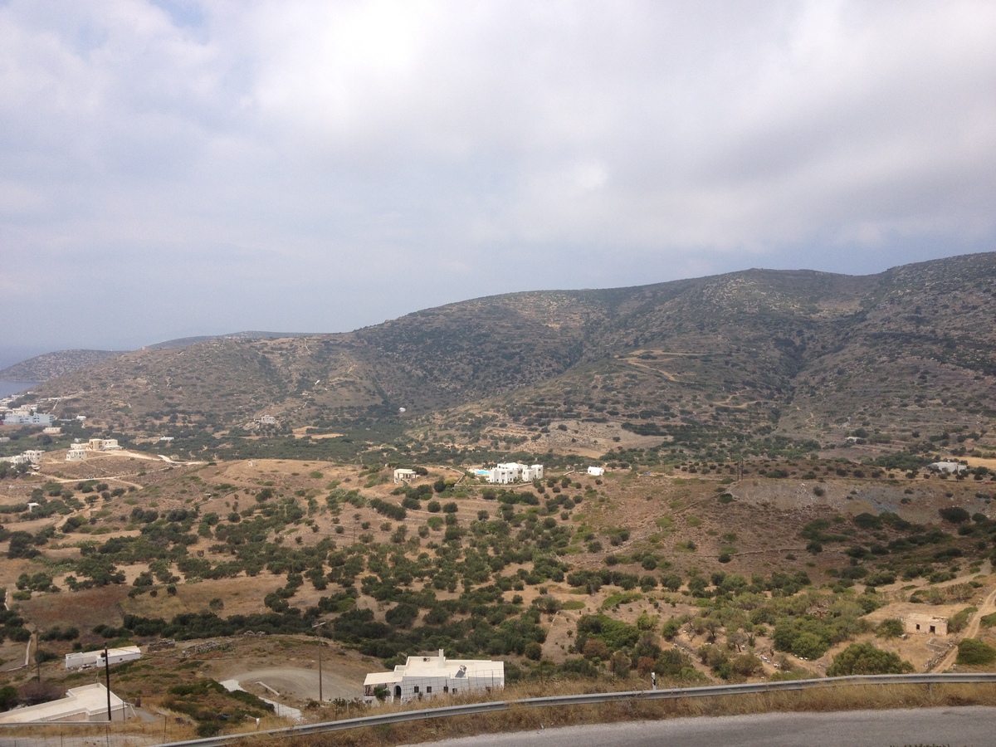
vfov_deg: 40.7
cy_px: 374
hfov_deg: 52.6
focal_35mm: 35
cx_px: 498
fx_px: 1007
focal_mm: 4.28
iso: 50
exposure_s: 1/2304
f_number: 2.4
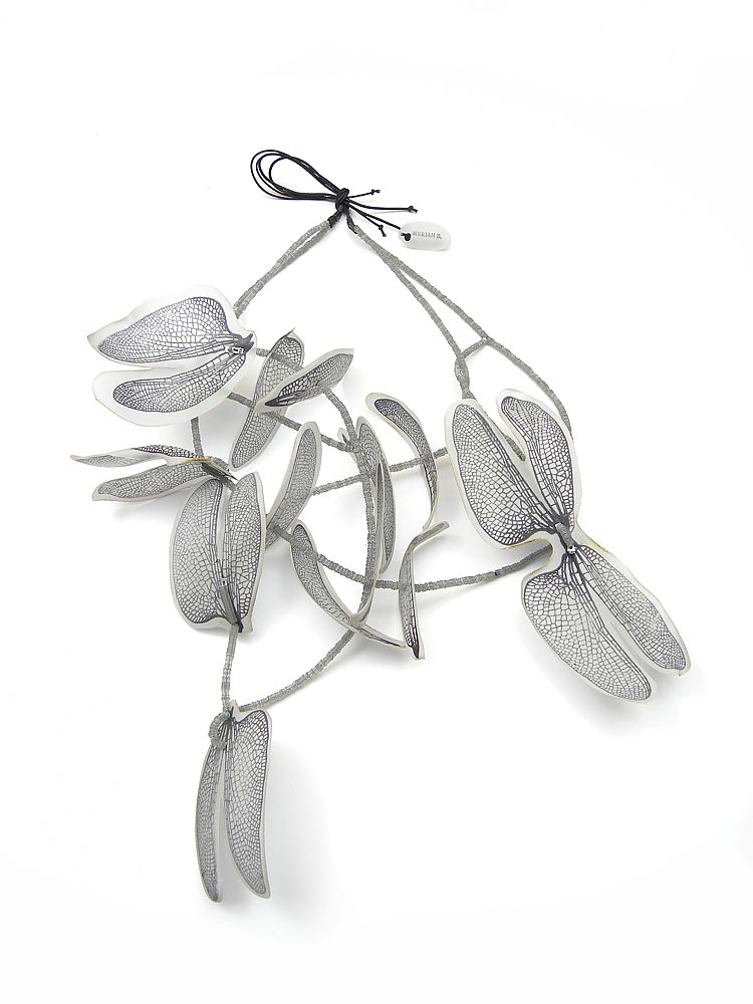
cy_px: 502
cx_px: 376
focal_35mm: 26
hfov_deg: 53.1
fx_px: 754
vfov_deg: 67.3
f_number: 3.2
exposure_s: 1/99
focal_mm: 4.6
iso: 64
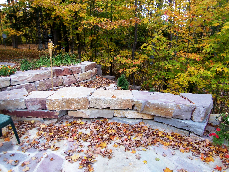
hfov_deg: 73.9
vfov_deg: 58.9
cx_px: 114
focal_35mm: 23
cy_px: 86
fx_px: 152
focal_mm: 3.8
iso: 64
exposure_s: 1/100
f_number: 2.8
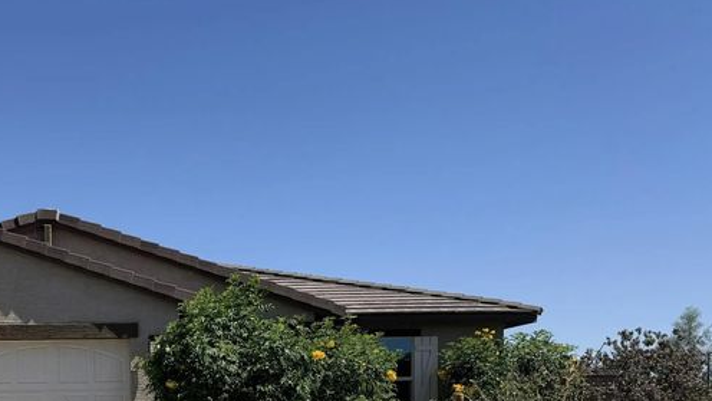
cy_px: 453
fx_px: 1019
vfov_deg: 21.0
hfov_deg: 36.5
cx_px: 95
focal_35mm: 54
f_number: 1.78
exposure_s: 1/9091
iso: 80
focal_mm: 6.76
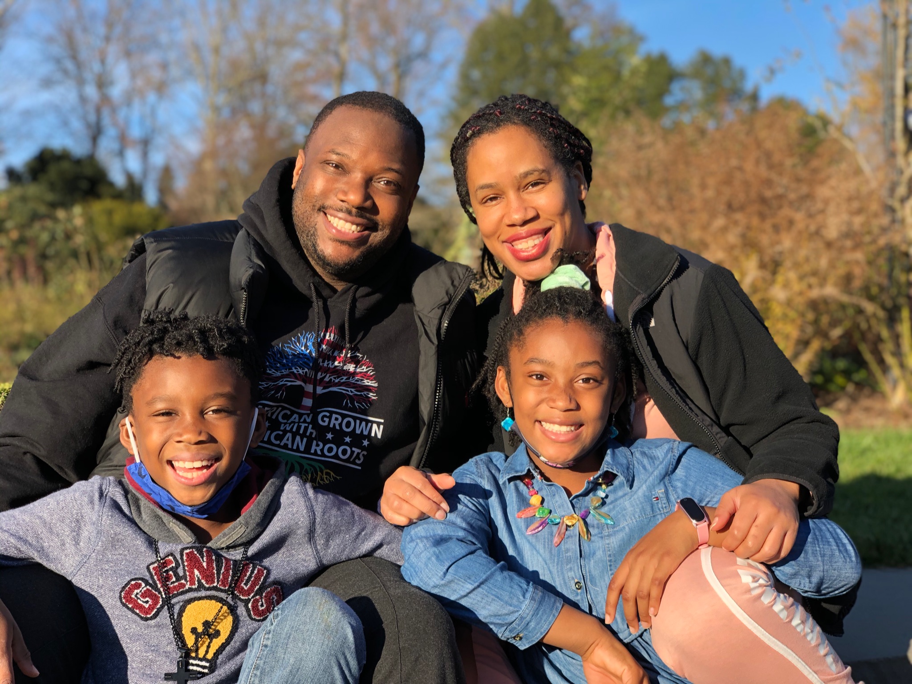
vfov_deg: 28.0
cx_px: 456
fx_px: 1370
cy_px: 342
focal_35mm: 52
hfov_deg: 36.8
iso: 16
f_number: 2.4
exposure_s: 1/353
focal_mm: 6
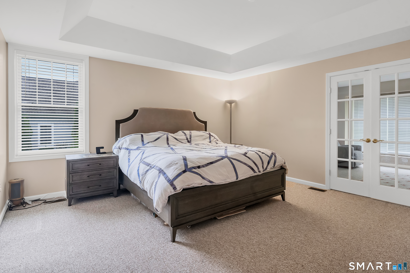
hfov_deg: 93.3
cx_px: 205
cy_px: 136
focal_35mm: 17
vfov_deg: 70.4
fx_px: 194
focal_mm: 17
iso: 320
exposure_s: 1/10
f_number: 9
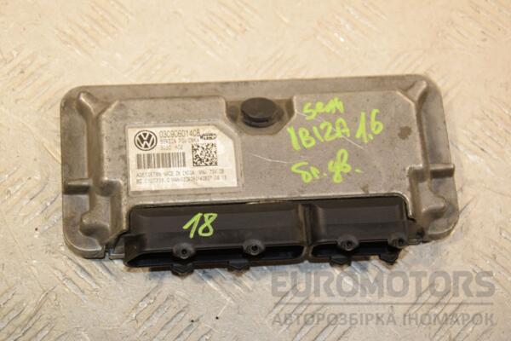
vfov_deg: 14.7
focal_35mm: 93
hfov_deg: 21.9
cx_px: 256
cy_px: 170
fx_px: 1320
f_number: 6.3
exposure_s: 1/200
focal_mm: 62
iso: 800
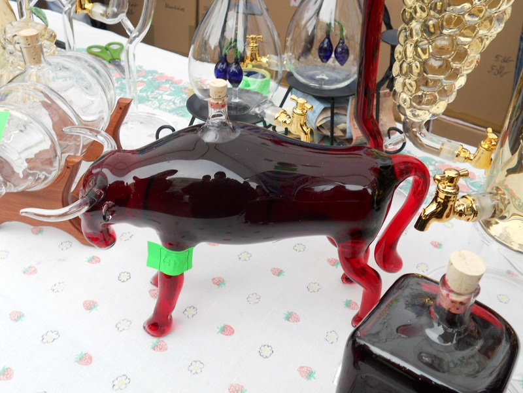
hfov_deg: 49.0
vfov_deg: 37.7
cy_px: 196
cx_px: 262
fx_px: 574
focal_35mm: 38
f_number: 3.9
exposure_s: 1/30
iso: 80
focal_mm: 6.9
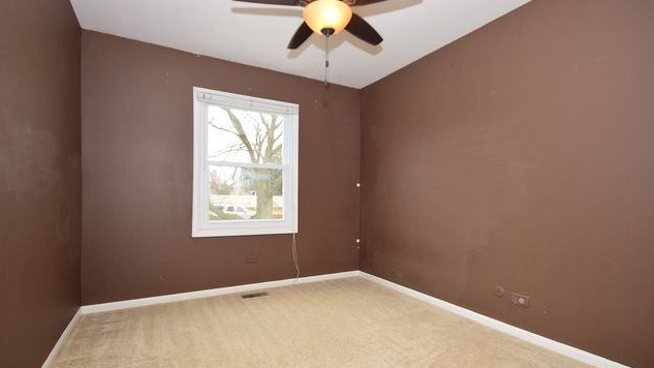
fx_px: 317
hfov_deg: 91.8
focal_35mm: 18
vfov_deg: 60.1
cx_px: 326
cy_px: 204
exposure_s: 1/60
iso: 800
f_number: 7.1
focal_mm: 11.5
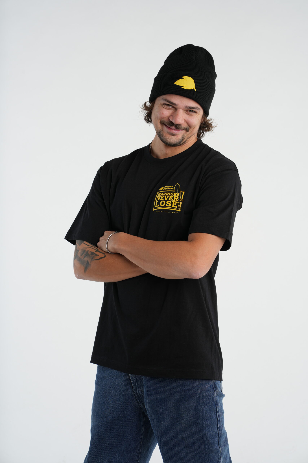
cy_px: 232
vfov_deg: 23.9
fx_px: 1091
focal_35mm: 85
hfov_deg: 16.1
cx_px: 154
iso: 100
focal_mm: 85
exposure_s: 1/200
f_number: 10
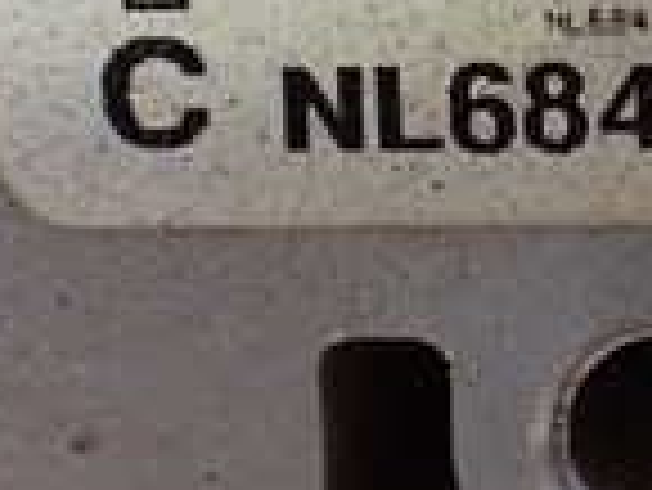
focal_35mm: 124
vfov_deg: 11.7
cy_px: -112
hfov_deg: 15.3
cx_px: 787
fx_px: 2338
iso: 800
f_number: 2.3
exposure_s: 1/125
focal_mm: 5.4
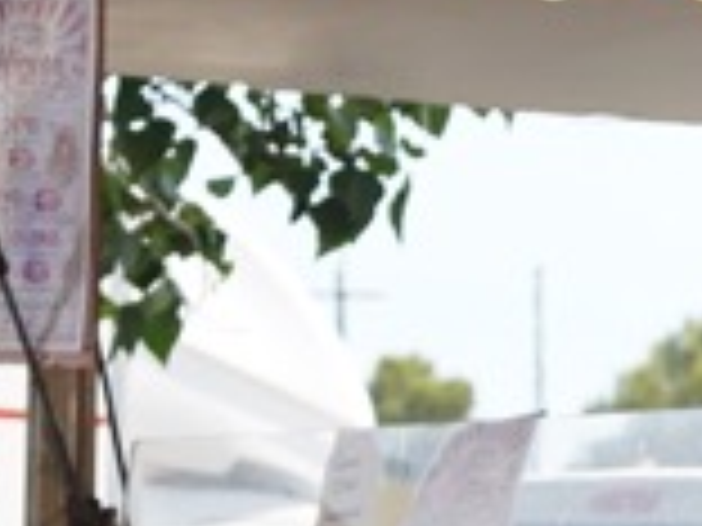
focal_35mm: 423
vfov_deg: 3.5
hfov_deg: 4.6
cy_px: 1302
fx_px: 8568
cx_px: 1764
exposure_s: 1/250
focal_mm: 53.7
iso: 100
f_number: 4.5
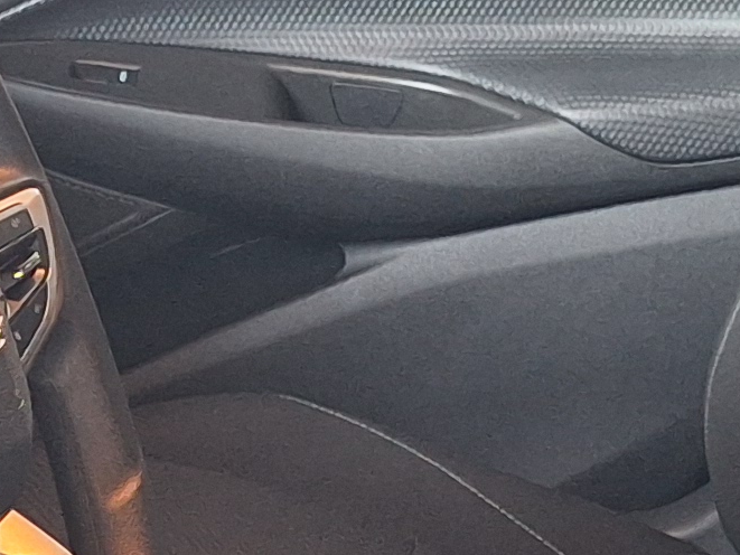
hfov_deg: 13.8
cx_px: 101
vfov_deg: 10.2
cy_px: 774
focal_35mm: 142
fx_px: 3036
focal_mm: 5.54
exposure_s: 1/30
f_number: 1.8
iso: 250
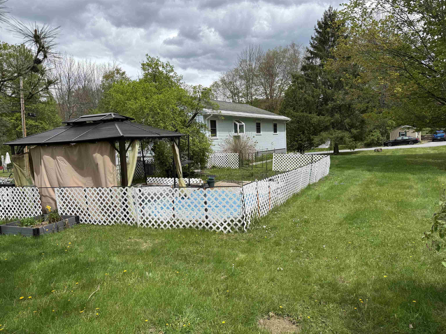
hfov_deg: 71.6
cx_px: 223
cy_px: 167
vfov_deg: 56.8
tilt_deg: -5.1
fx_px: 309
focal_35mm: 24
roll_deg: +2.4
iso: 80
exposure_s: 1/3584
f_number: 1.78
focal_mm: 6.76
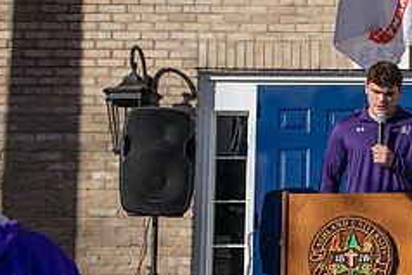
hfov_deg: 24.5
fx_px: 893
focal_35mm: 78
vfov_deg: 17.5
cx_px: 436
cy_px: 165
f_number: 4
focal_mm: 32
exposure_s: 1/800
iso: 80
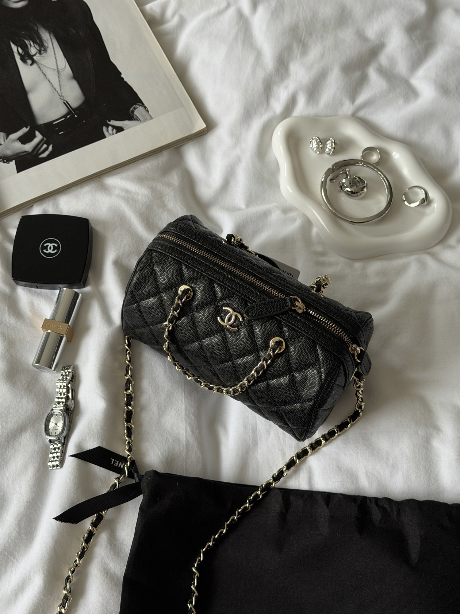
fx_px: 850
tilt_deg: -69.2
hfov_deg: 30.3
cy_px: 307
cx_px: 230
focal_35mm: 48
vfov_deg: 39.7
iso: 100
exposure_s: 1/82
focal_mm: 6.76
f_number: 1.78
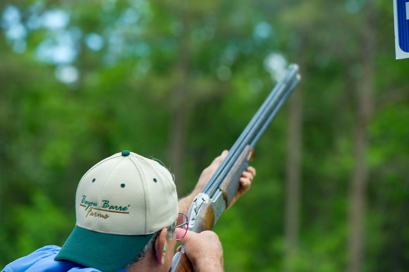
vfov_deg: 7.6
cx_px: 204
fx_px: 2044
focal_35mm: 180
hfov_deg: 11.4
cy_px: 136
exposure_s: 1/250
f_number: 5.6
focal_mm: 180
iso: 200
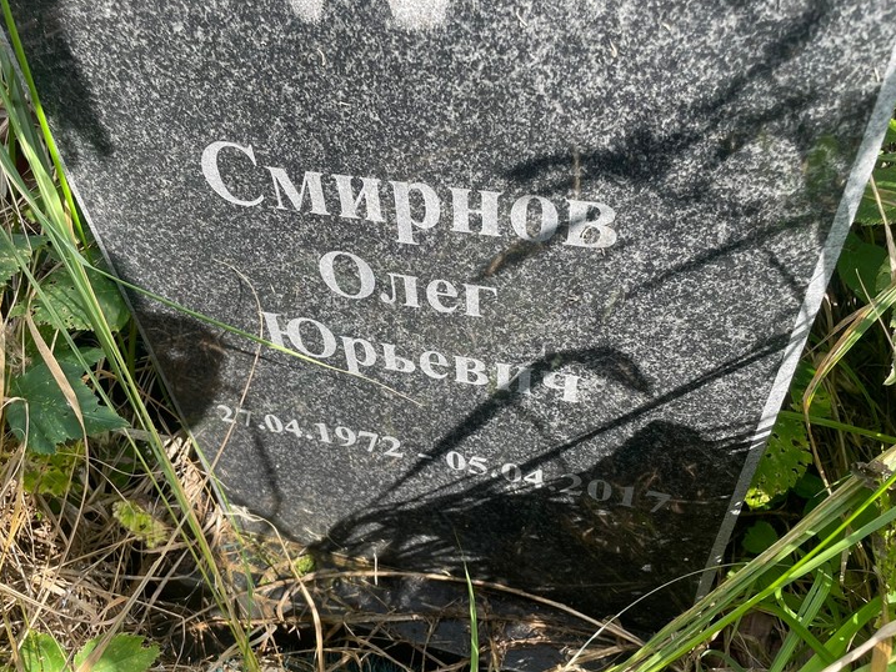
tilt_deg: -47.1
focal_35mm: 29
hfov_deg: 61.6
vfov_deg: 48.2
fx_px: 751
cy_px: 368
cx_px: 411
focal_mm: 4.2
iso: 32
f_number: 1.6
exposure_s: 1/475
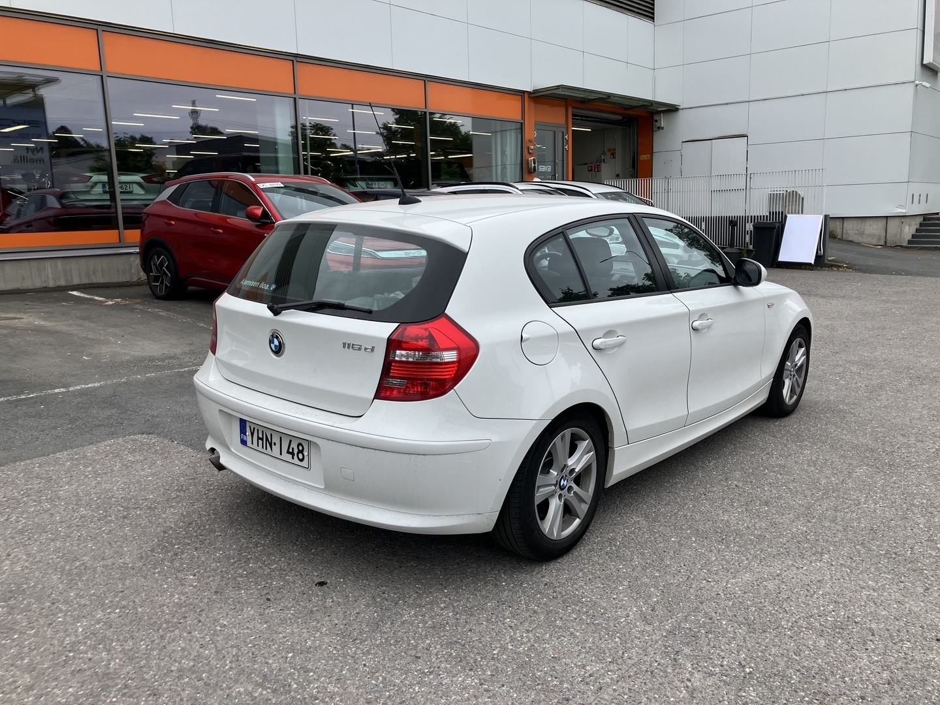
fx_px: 760
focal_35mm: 28
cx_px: 470
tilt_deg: -8.2
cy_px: 352
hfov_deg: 63.4
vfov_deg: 49.7
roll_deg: +0.9
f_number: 1.8
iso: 32
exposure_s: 1/546
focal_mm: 3.99
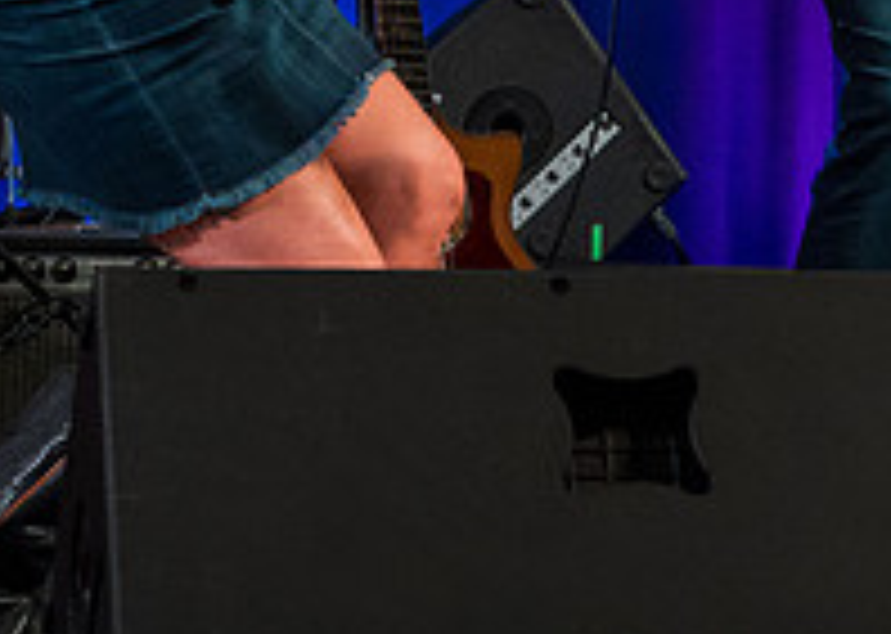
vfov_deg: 6.0
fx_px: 5966
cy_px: -291
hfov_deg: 8.4
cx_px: 1267
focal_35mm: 236
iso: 10000
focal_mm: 70
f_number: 7.1
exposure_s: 1/200
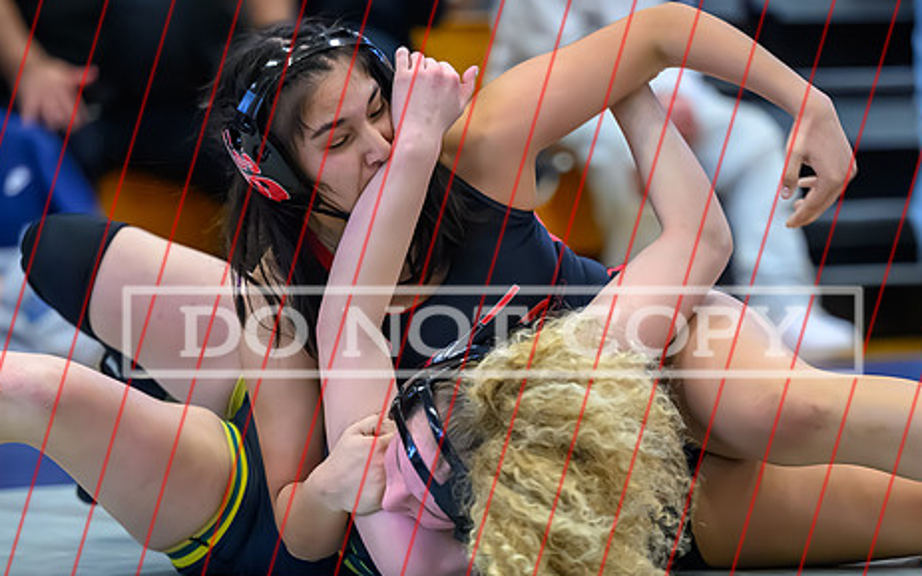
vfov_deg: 5.6
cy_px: 408
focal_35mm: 233
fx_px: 5853
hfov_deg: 9.0
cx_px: 477
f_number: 2.8
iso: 8000
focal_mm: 155
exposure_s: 1/500
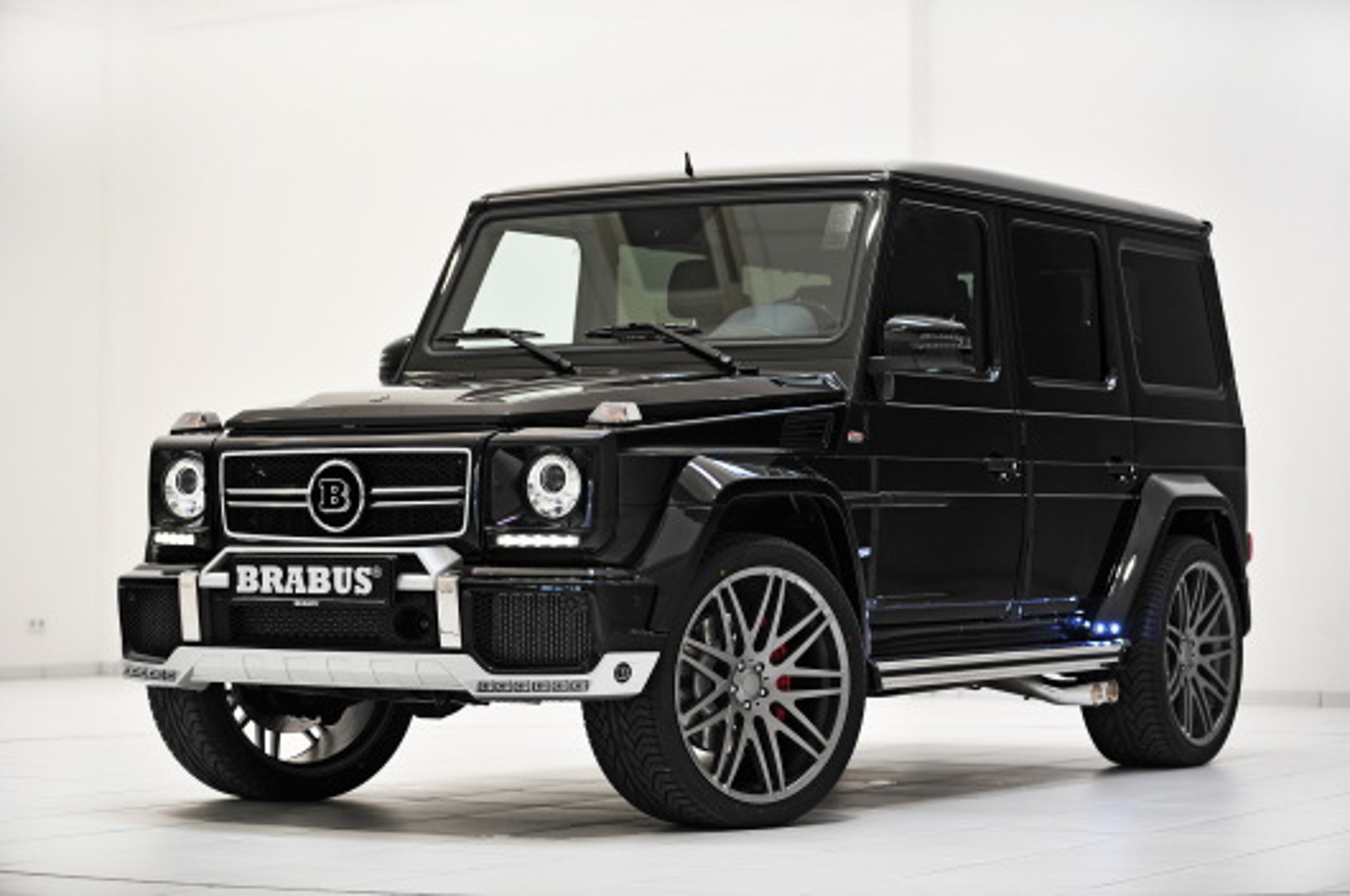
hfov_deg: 22.6
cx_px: 675
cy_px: 448
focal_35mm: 90
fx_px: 3371
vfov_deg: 15.2
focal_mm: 90
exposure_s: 1/20
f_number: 2.8
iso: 200
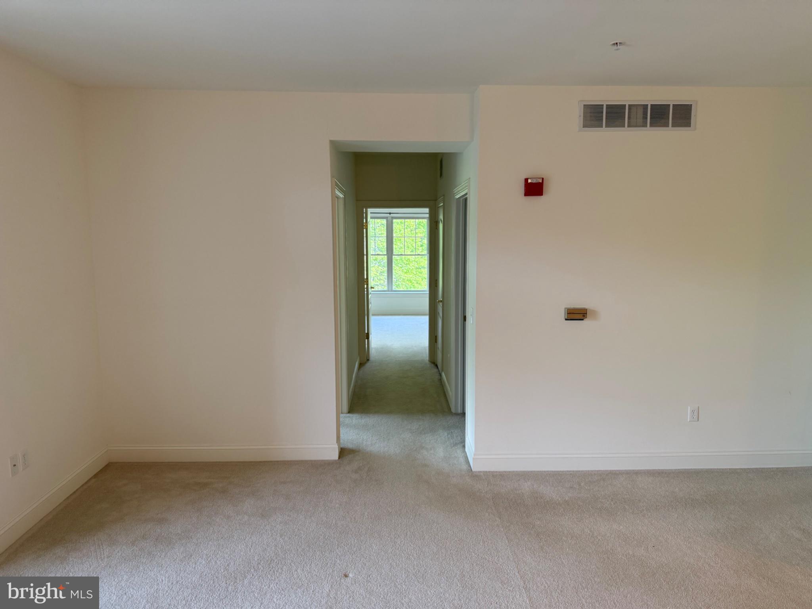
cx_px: 406
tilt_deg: -7.4
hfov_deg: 71.6
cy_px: 304
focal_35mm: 24
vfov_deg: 56.8
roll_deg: +0.2
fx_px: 563
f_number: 1.78
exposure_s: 1/121
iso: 160
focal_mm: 6.76
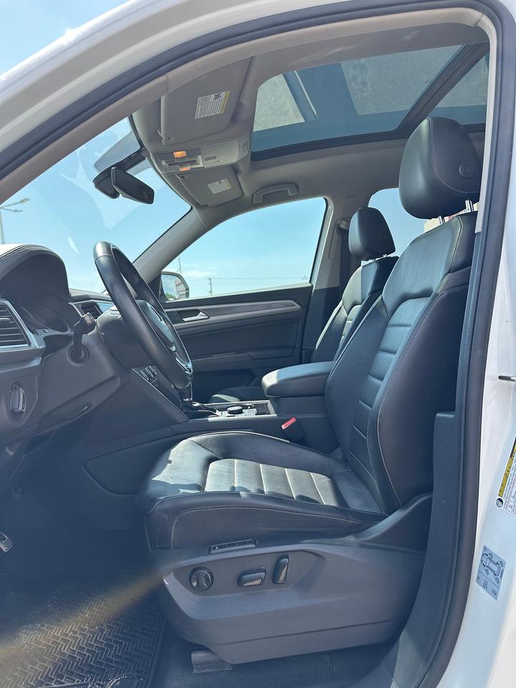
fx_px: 477
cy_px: 344
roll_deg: +4.0
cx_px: 258
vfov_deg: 71.6
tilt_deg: -2.4
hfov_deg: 56.8
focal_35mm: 24
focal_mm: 6.86
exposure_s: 1/1040
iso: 80
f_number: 1.78
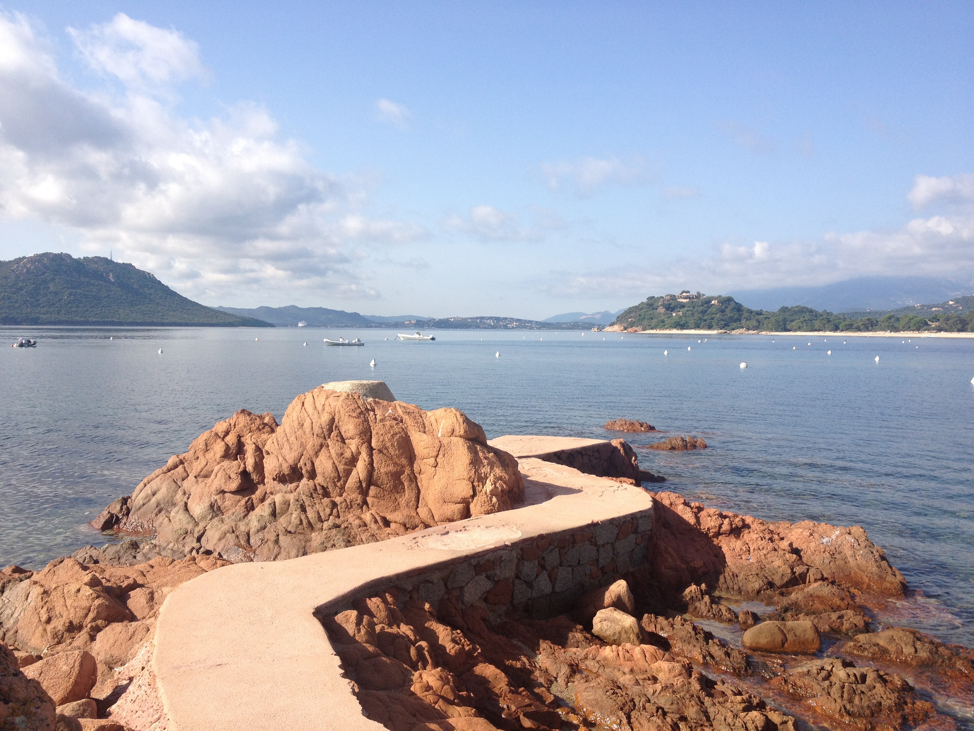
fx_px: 985
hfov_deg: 52.6
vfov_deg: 40.7
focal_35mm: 35
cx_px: 487
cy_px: 366
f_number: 2.4
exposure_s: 1/1416
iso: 64
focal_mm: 4.28
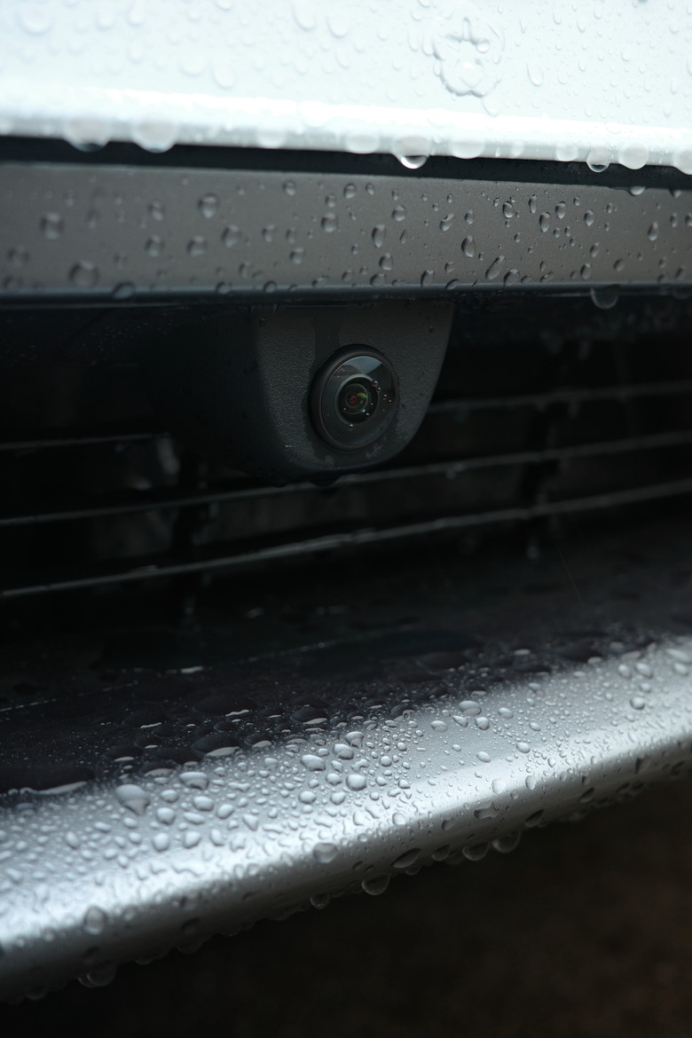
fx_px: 1153
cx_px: 346
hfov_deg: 33.4
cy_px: 519
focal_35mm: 40
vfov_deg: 48.5
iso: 320
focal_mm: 26
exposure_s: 1/100
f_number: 4
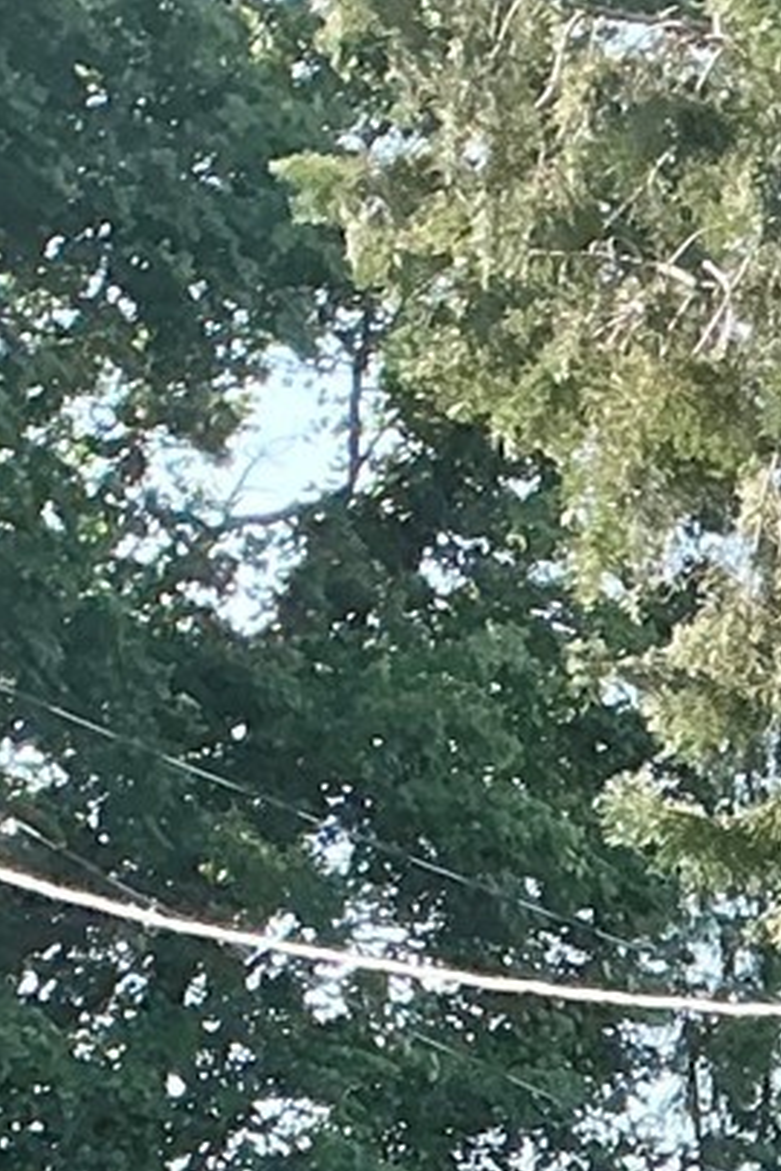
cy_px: 1983
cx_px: 2285
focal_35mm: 143
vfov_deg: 13.2
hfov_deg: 8.2
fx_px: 4653
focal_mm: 3
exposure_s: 1/346
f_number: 1.8
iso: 25
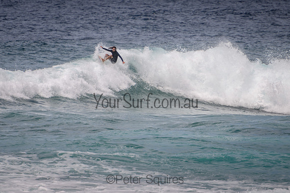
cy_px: 64
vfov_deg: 2.5
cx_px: 133
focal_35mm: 549
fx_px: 4426
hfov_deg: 3.8
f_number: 5.6
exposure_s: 1/2000
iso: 160
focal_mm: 400
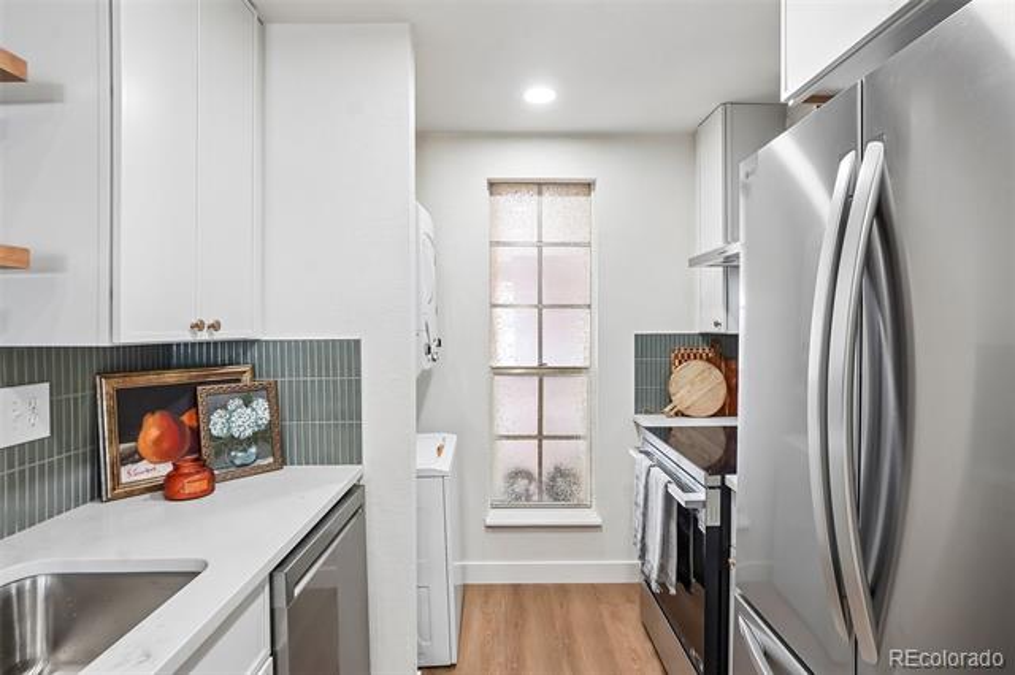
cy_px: 338
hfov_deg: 90.0
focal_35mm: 18
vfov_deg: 67.3
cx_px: 508
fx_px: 507
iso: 400
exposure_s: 1/15
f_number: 8
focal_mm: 12
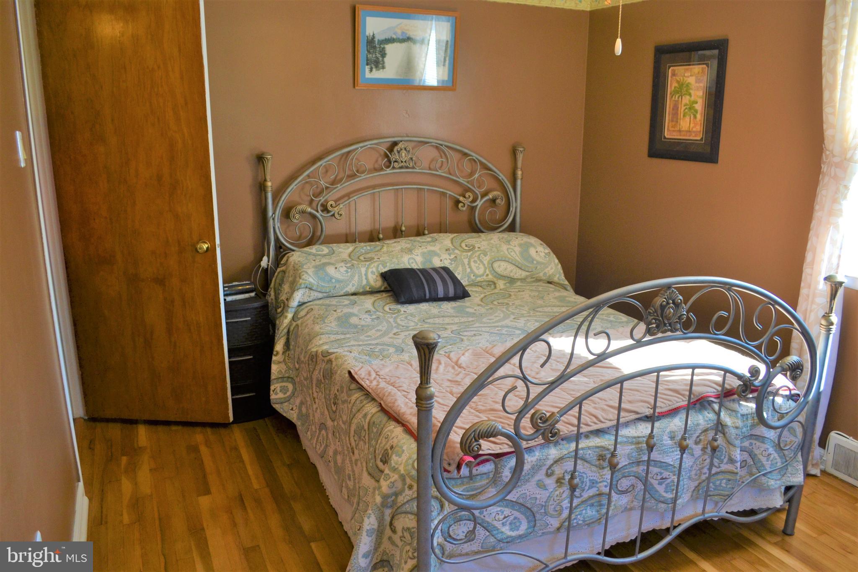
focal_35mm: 27
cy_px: 286
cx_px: 429
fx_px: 643
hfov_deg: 67.4
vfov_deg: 47.9
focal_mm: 18
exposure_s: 1/100
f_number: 5
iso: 400
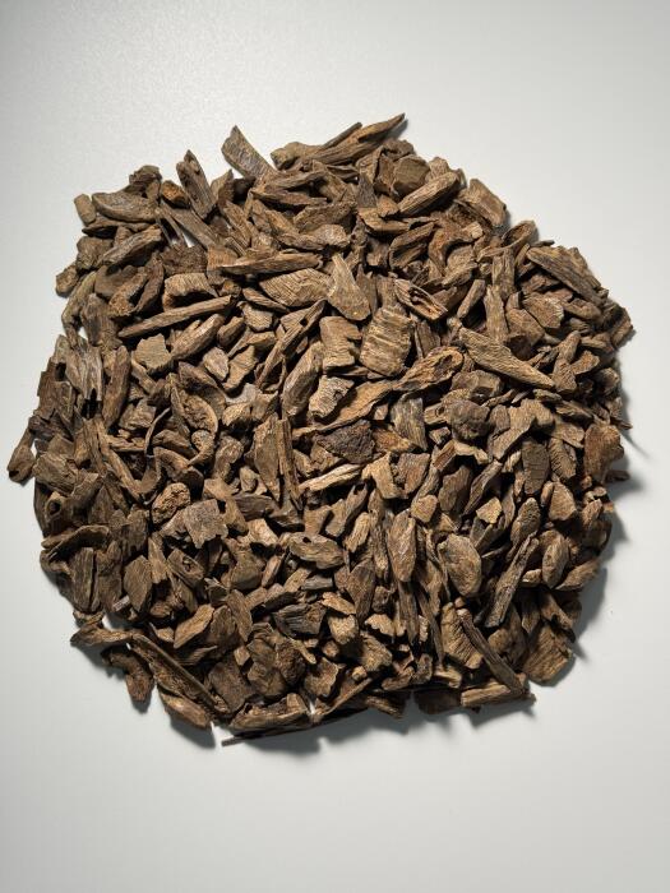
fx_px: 1239
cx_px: 335
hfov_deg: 30.3
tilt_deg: -88.1
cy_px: 446
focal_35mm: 48
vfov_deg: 39.7
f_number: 1.78
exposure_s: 1/1575
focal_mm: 6.76
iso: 64
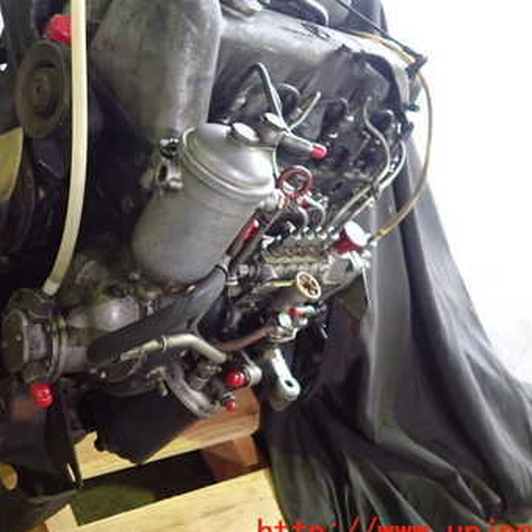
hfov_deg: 41.7
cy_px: 202
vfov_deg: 42.5
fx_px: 678
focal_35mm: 39
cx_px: 141
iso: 500
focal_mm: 4.5
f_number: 2
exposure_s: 1/30
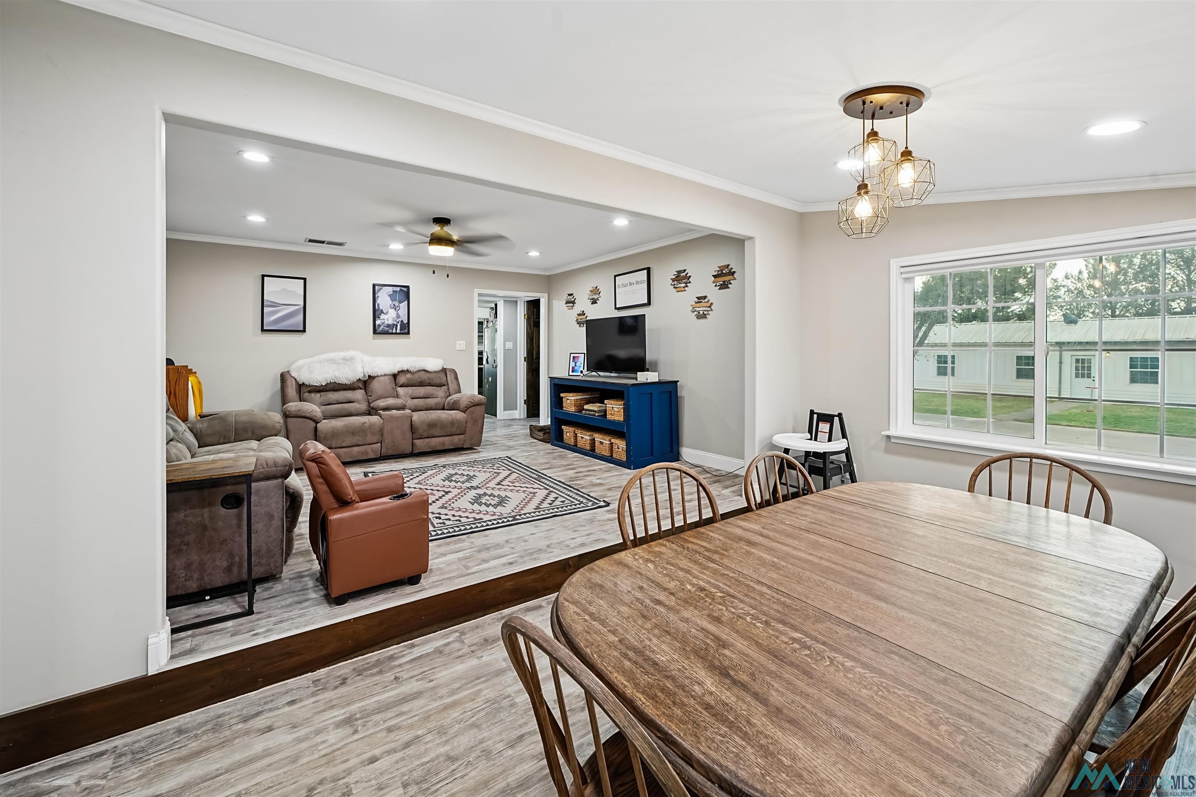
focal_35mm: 14
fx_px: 465
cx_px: 598
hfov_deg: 104.3
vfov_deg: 81.2
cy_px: 398
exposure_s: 1/15
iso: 500
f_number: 8
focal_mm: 14
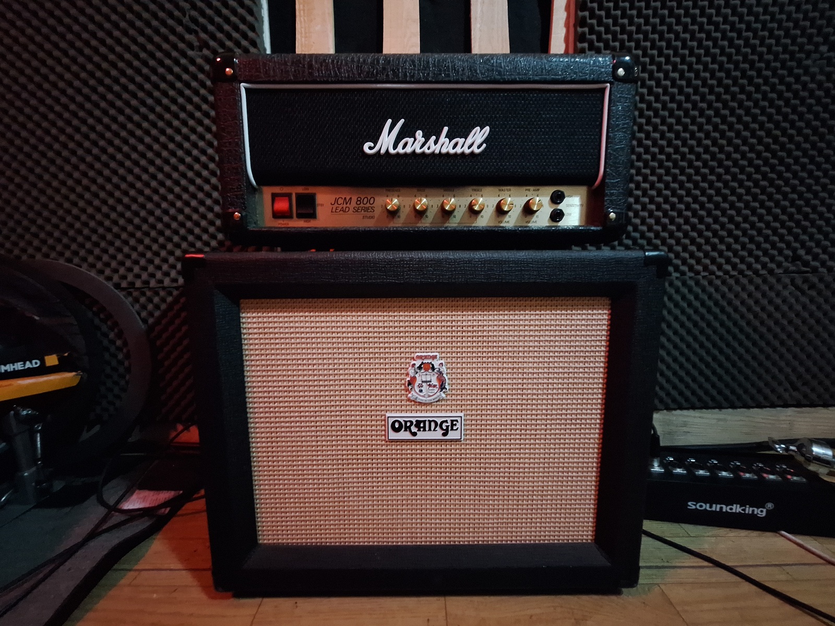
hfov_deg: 106.2
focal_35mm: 13
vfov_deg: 89.9
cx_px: 418
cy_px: 313
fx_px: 314
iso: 1000
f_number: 2.2
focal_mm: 1.74
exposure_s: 1/7
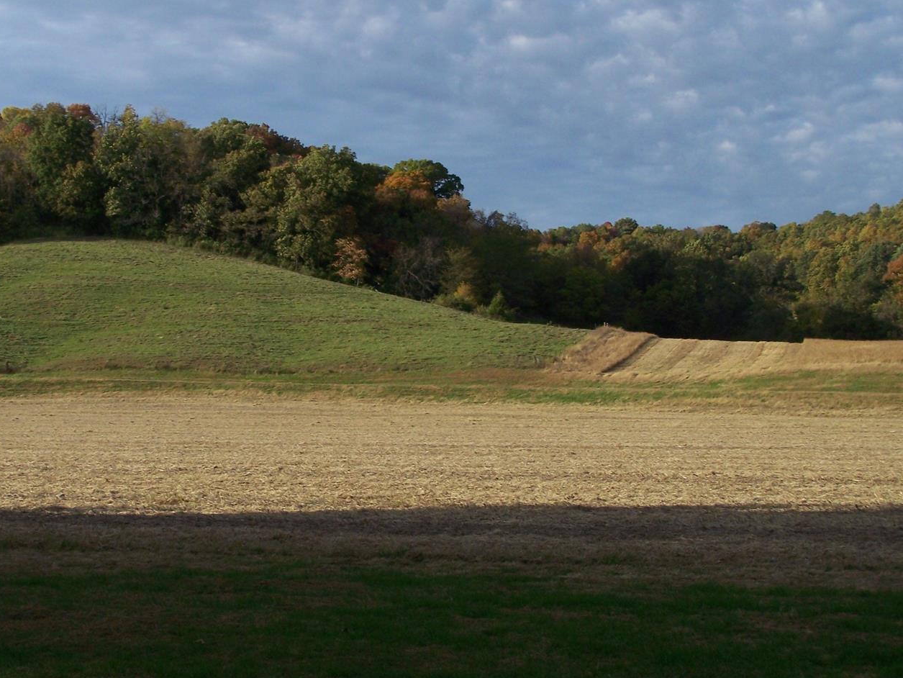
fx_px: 1696
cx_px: 419
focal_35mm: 65
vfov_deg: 22.6
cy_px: 339
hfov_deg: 29.8
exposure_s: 1/400
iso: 64
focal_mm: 8.5
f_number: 4
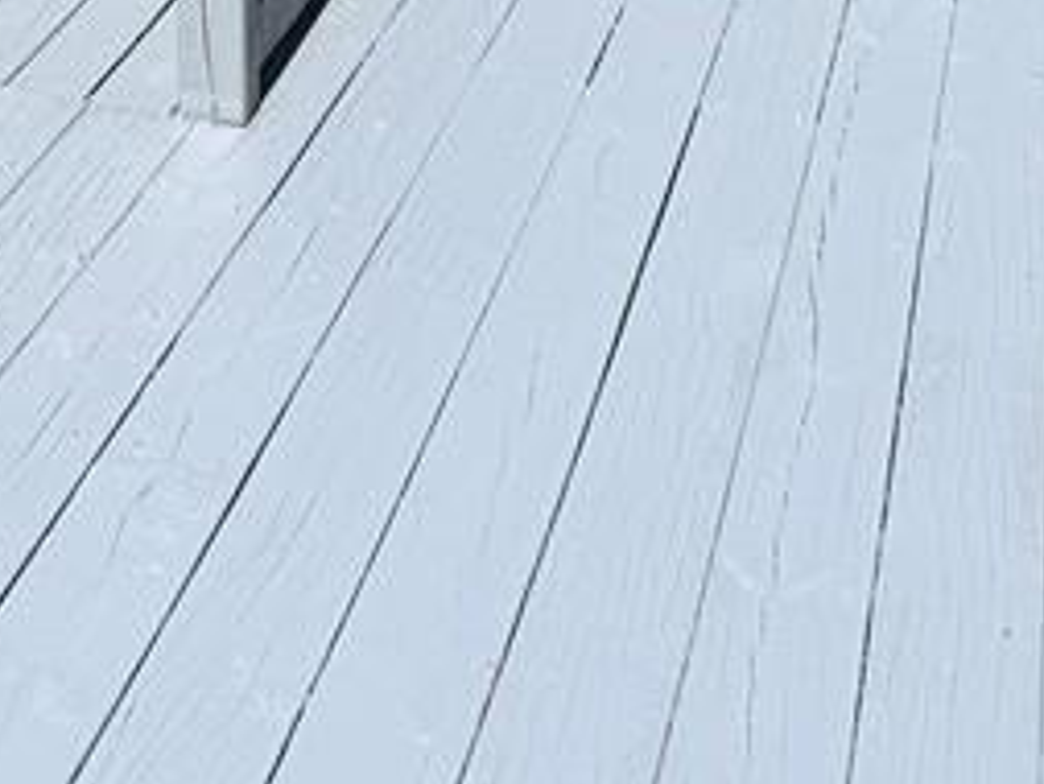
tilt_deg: -8.7
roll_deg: -0.7
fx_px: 2927
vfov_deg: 13.9
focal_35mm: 97
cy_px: -532
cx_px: -264
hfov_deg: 18.9
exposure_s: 1/3145
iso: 80
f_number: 1.78
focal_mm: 6.76
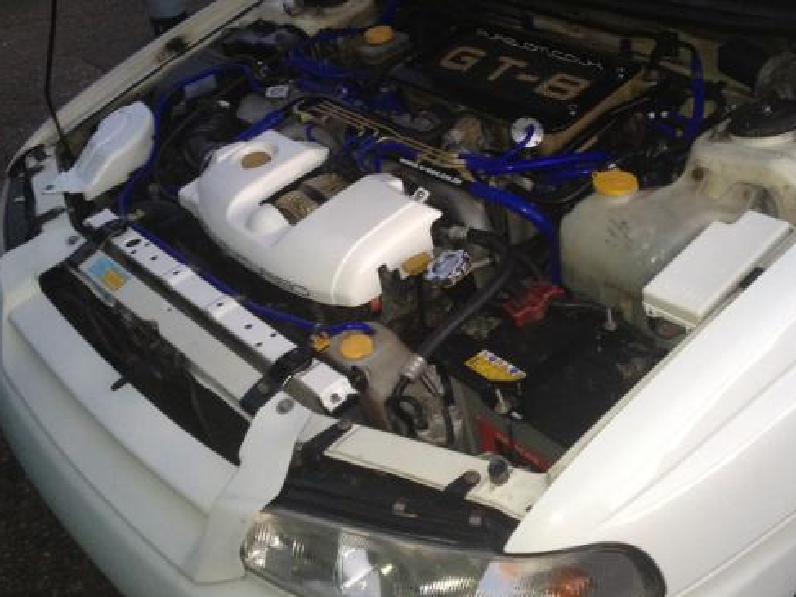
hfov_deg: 41.1
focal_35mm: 46
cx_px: 474
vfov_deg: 31.5
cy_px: 301
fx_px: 1058
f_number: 2.4
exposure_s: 1/20
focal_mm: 4.3
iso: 200
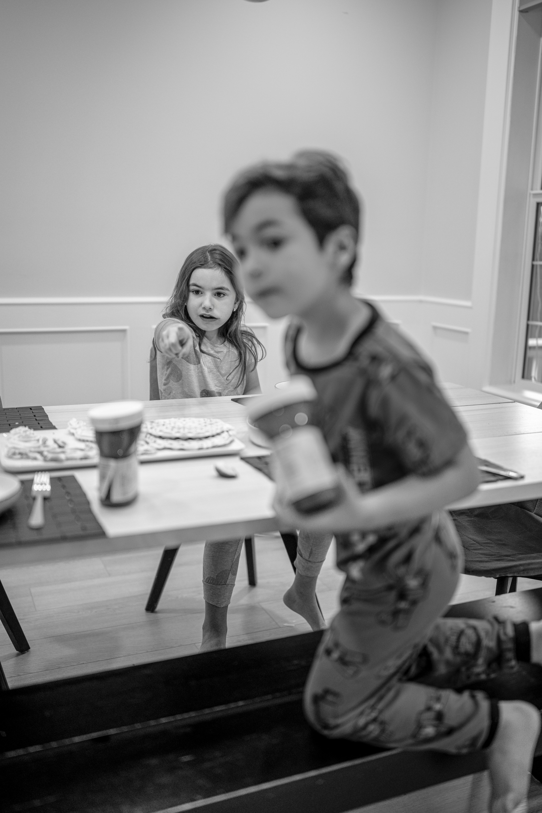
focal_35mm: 35
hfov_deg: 37.9
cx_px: 271
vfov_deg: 54.4
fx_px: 790
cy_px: 406
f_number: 1.2
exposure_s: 1/200
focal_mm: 35
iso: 200
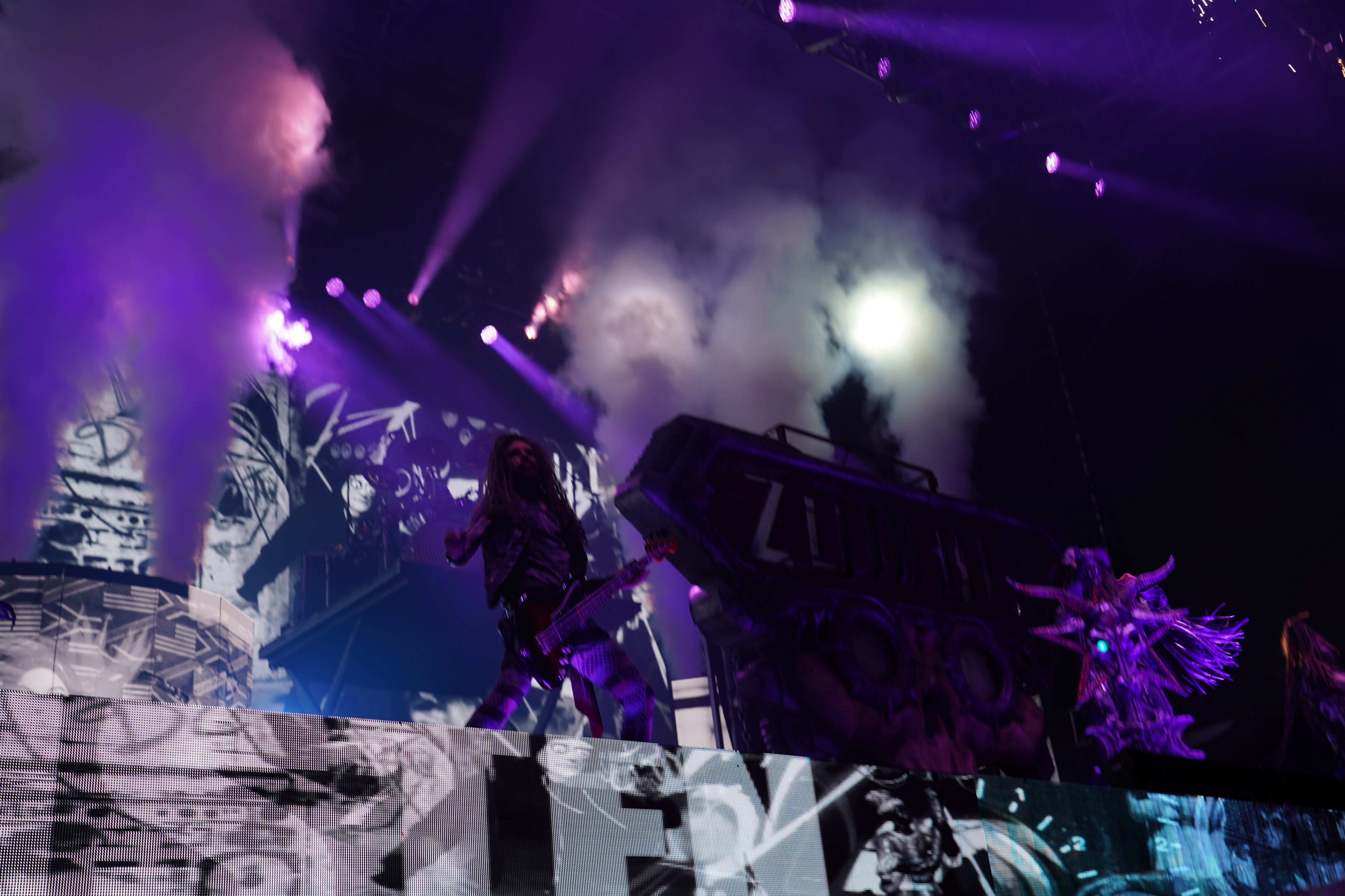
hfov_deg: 54.4
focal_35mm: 35
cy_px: 448
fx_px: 1308
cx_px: 672
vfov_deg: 37.9
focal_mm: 35
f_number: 5
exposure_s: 1/60
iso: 100
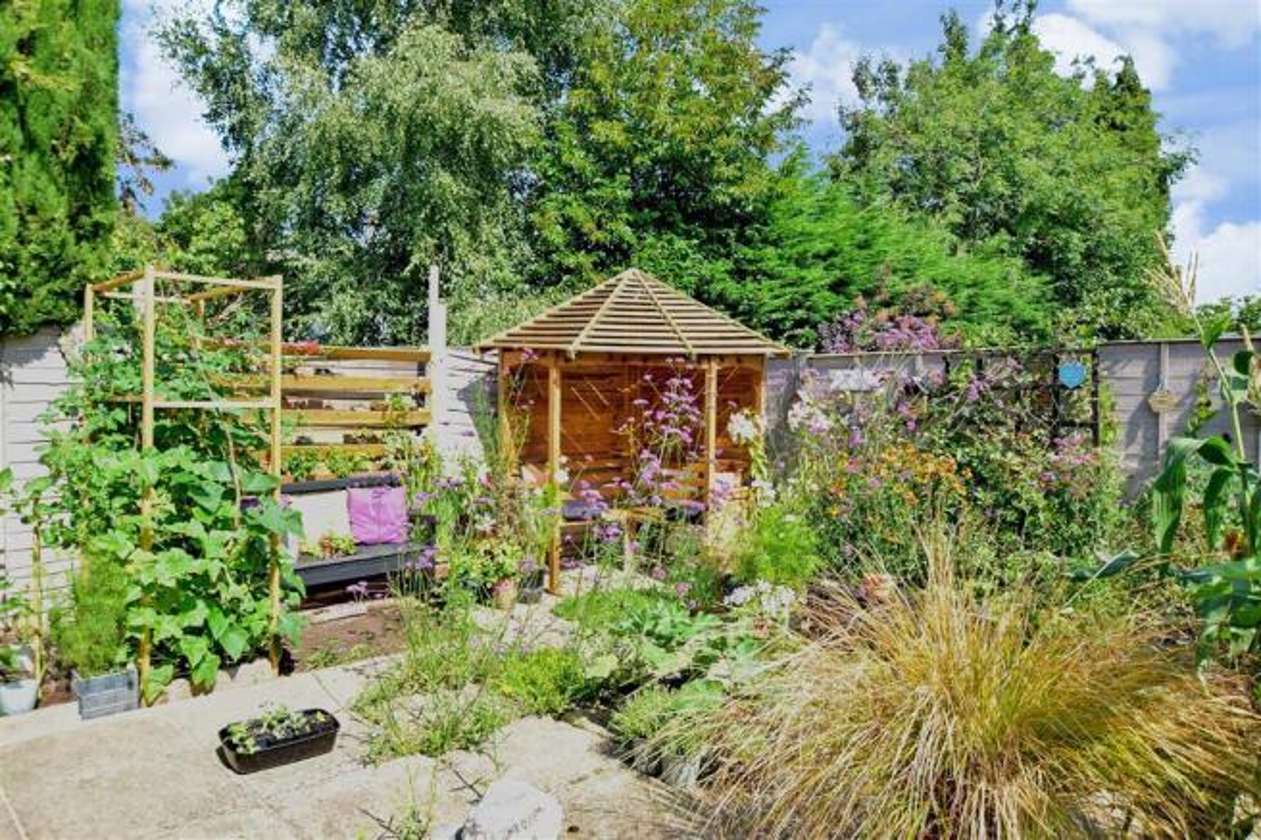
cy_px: 420
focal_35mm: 21
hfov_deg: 81.2
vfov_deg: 59.5
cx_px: 630
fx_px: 735
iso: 200
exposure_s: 1/200
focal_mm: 14
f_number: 7.1
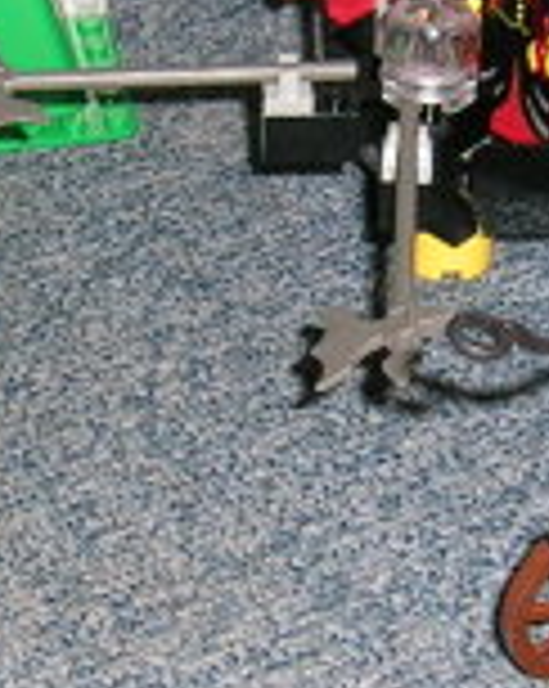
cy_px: 414
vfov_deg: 13.5
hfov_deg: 10.8
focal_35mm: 143
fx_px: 2910
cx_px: 292
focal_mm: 5.4
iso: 50
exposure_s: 1/60.1
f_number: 2.8
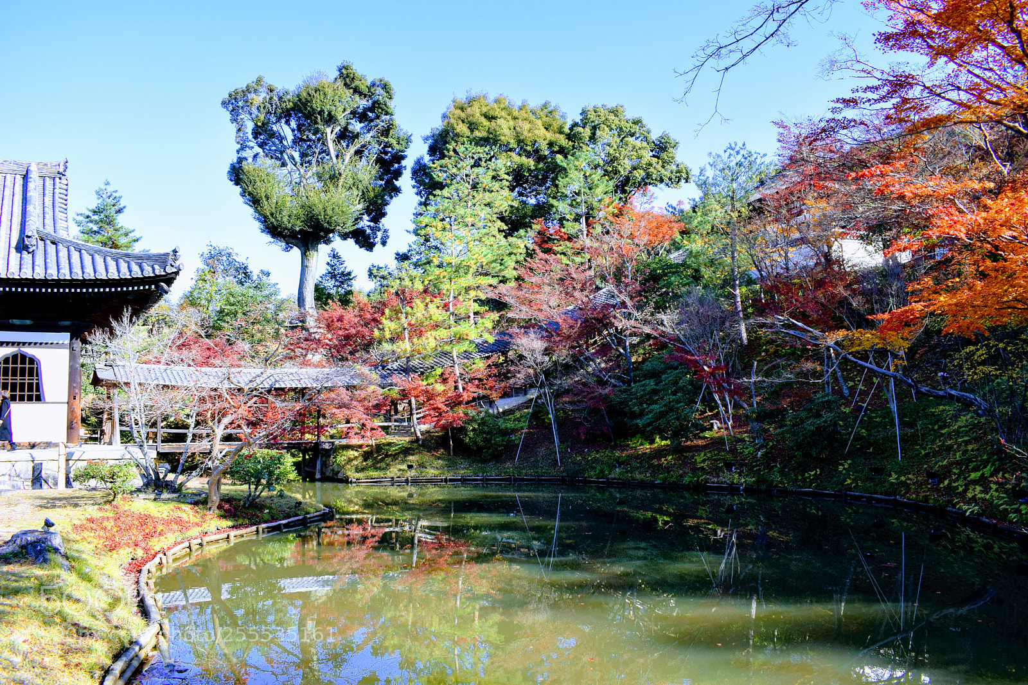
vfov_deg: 47.9
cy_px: 342
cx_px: 514
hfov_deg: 67.4
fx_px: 771
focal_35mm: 27
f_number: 8
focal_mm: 18
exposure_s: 1/250
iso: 320
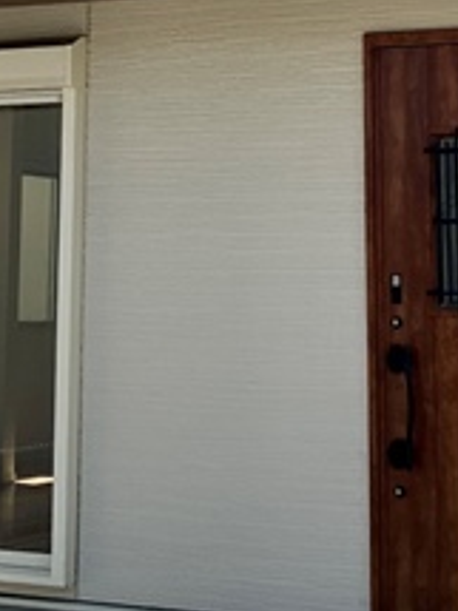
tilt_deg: +10.9
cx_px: 205
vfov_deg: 19.2
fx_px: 1748
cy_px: -34
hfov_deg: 14.9
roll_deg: +2.0
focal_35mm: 99
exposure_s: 1/1517
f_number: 1.8
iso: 32
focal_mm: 3.99
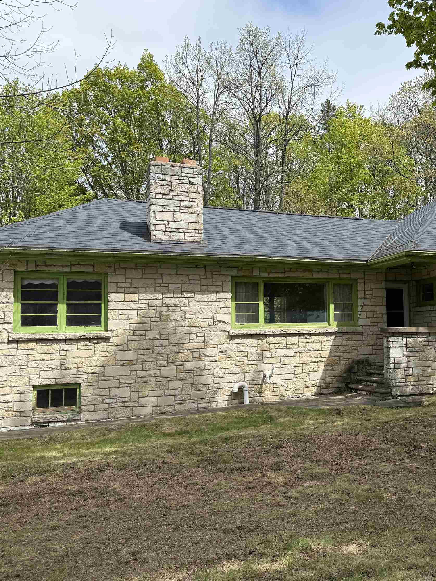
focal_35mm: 33
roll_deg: +1.6
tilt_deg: +5.8
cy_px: 285
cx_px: 333
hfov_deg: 41.5
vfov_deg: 55.3
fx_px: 554
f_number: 1.78
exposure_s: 1/3584
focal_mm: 6.76
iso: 80
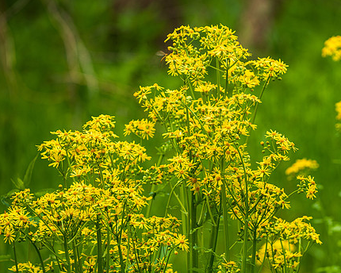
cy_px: 156
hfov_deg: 7.4
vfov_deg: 5.9
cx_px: 259
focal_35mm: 262
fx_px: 2644
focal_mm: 160
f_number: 4.5
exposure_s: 1/125
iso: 64
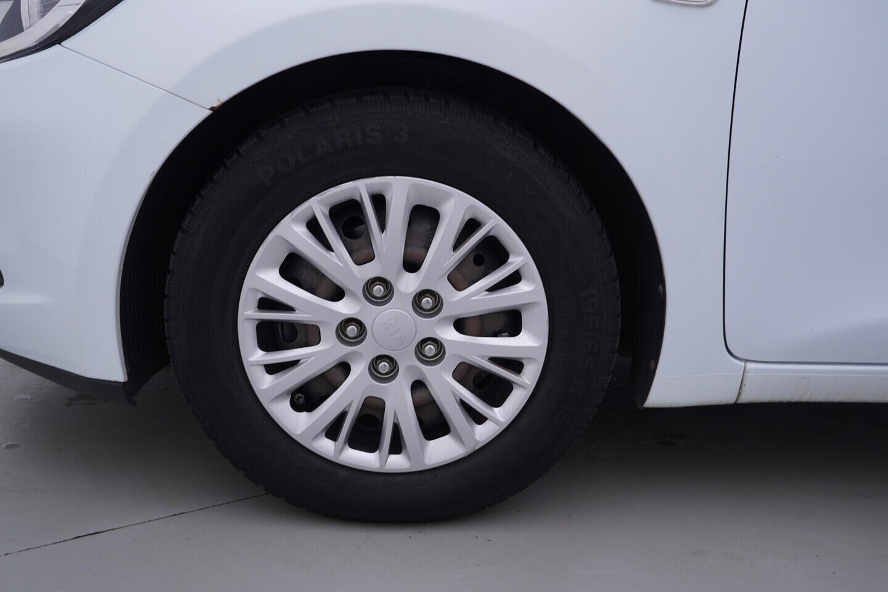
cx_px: 444
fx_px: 888
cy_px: 296
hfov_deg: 53.1
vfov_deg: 36.9
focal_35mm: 36
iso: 125
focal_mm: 24
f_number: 4.5
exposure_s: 1/100
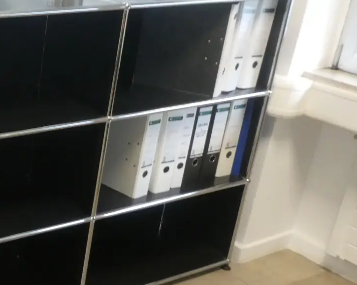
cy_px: 146
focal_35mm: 62
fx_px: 655
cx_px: -99
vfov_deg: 24.6
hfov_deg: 26.2
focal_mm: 4.3
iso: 640
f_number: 3.3
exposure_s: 1/60
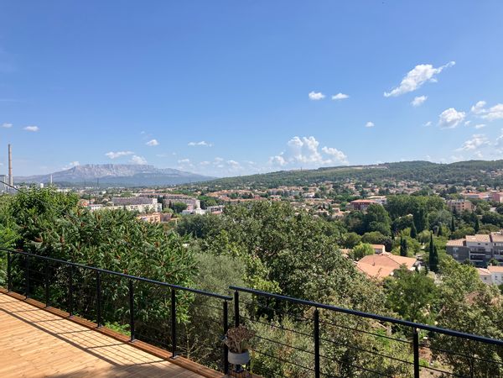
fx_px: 407
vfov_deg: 49.7
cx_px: 252
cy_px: 189
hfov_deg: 63.4
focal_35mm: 28
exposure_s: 1/2433
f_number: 1.8
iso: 32
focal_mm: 3.99
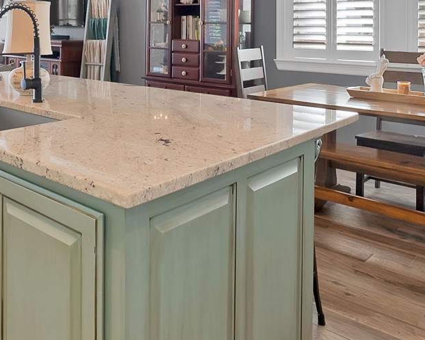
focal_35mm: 36
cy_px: 38
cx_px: 84
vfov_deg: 38.5
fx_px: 453
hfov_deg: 47.5
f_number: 9
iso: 640
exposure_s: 1/10
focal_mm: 12
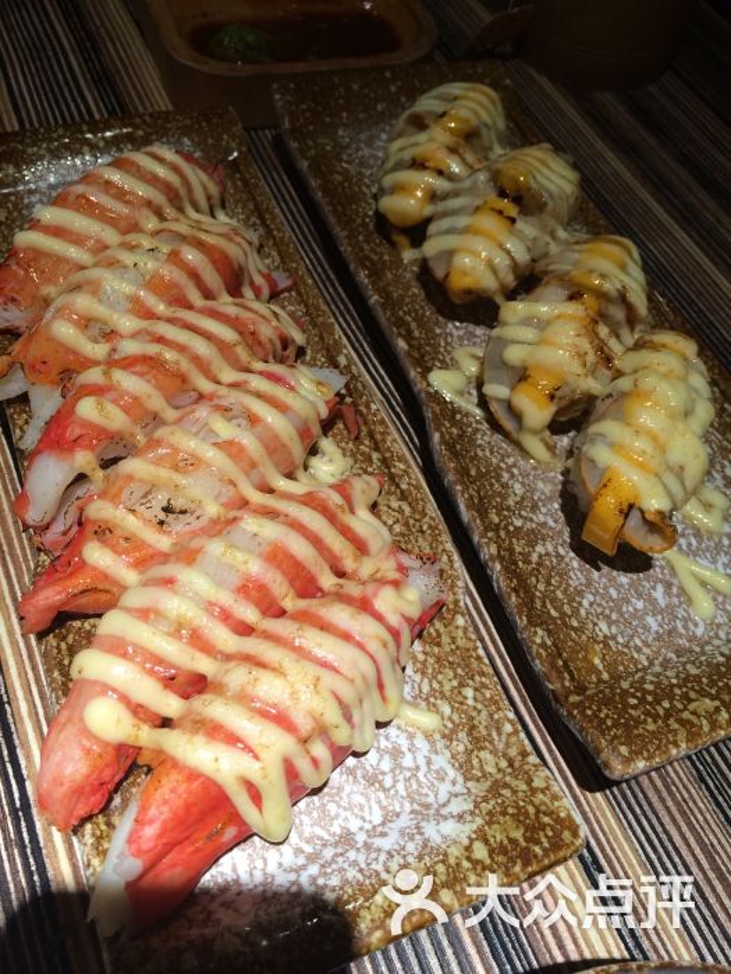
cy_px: 487
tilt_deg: -56.8
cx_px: 366
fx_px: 817
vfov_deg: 61.7
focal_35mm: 29
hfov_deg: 48.2
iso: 32
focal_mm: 4.15
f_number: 2.2
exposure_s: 1/40
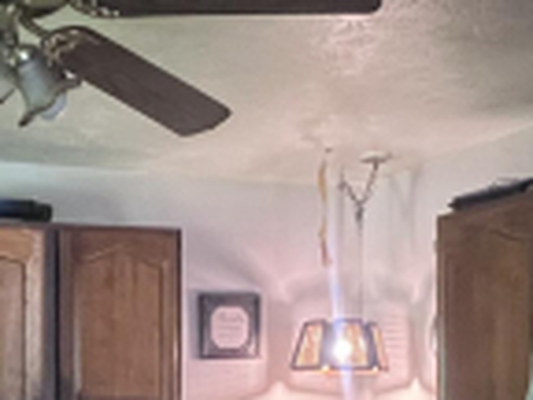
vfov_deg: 23.2
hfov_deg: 31.7
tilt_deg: -0.4
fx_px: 924
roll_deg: -0.6
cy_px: 422
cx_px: 139
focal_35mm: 60
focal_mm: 1.57
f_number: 1.8
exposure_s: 1/40
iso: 640
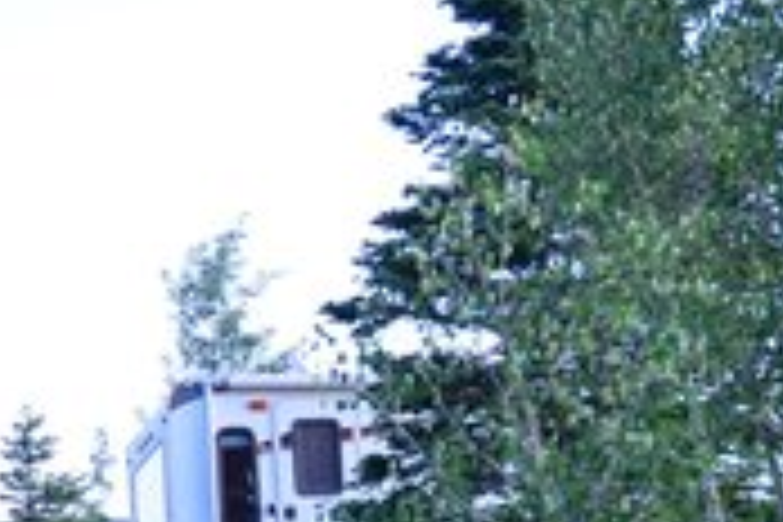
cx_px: 333
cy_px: 711
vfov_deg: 11.6
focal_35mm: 114
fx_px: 2479
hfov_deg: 17.9
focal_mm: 22
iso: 1600
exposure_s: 1/25
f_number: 3.8
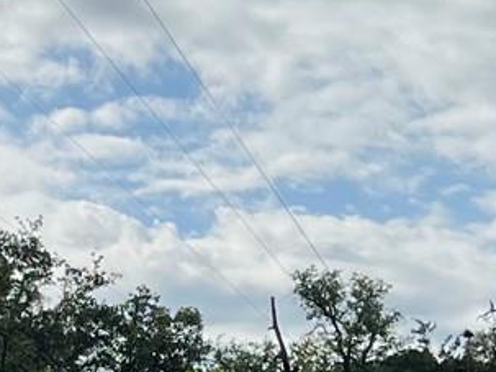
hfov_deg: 10.9
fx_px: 2521
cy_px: 542
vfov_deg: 8.3
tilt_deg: +3.3
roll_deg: +1.5
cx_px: -192
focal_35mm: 176
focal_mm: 5.7
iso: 50
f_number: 1.5
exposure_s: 1/7463
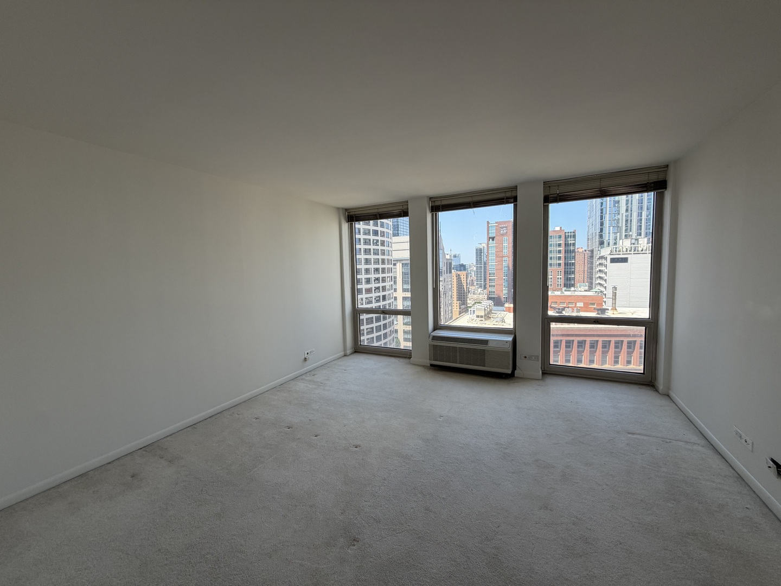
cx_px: 390
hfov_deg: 102.1
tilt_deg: -4.4
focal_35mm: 14
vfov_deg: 85.7
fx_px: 316
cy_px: 293
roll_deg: +1.8
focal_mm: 2.22
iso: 50
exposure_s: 1/131
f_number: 2.2
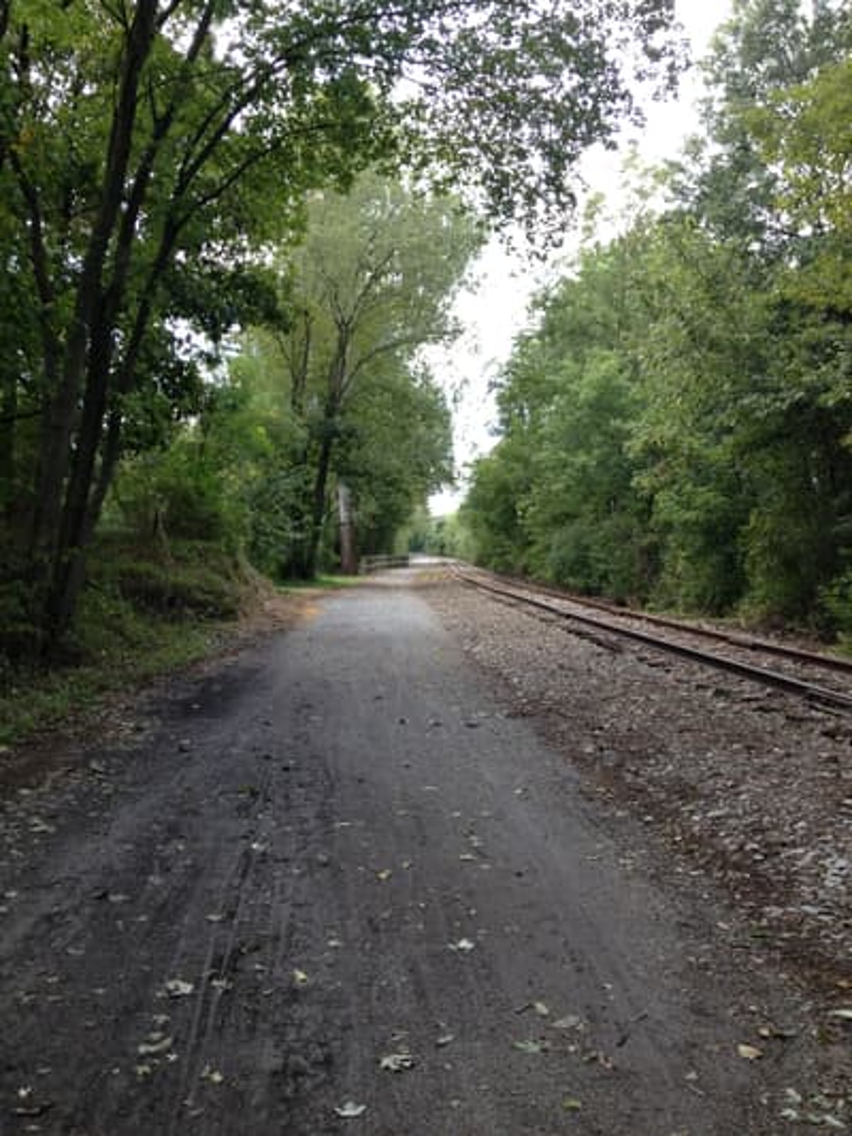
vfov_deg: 52.6
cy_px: 568
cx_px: 426
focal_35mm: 35
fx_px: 1148
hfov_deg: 40.7
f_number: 2.4
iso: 80
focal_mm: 4.28
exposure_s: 1/120
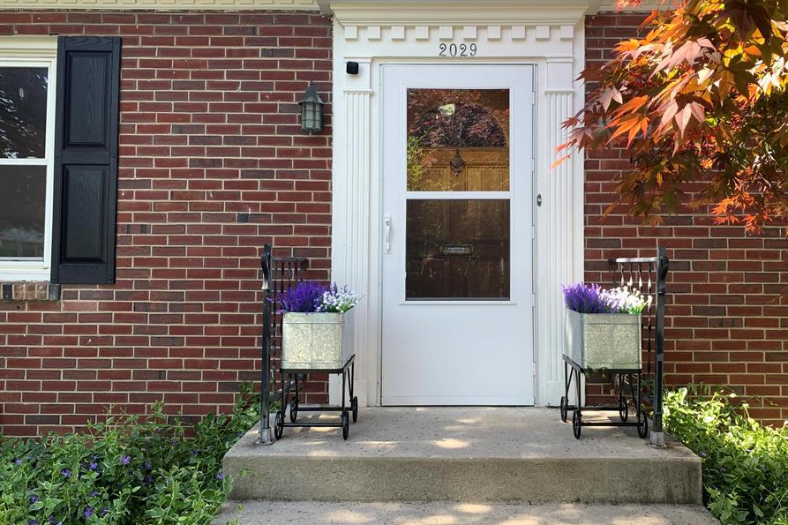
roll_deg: +0.0
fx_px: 678
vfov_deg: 42.2
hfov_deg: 60.2
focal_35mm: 31
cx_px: 430
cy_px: 227
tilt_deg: +2.4
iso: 25
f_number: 1.8
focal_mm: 4.25
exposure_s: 1/254
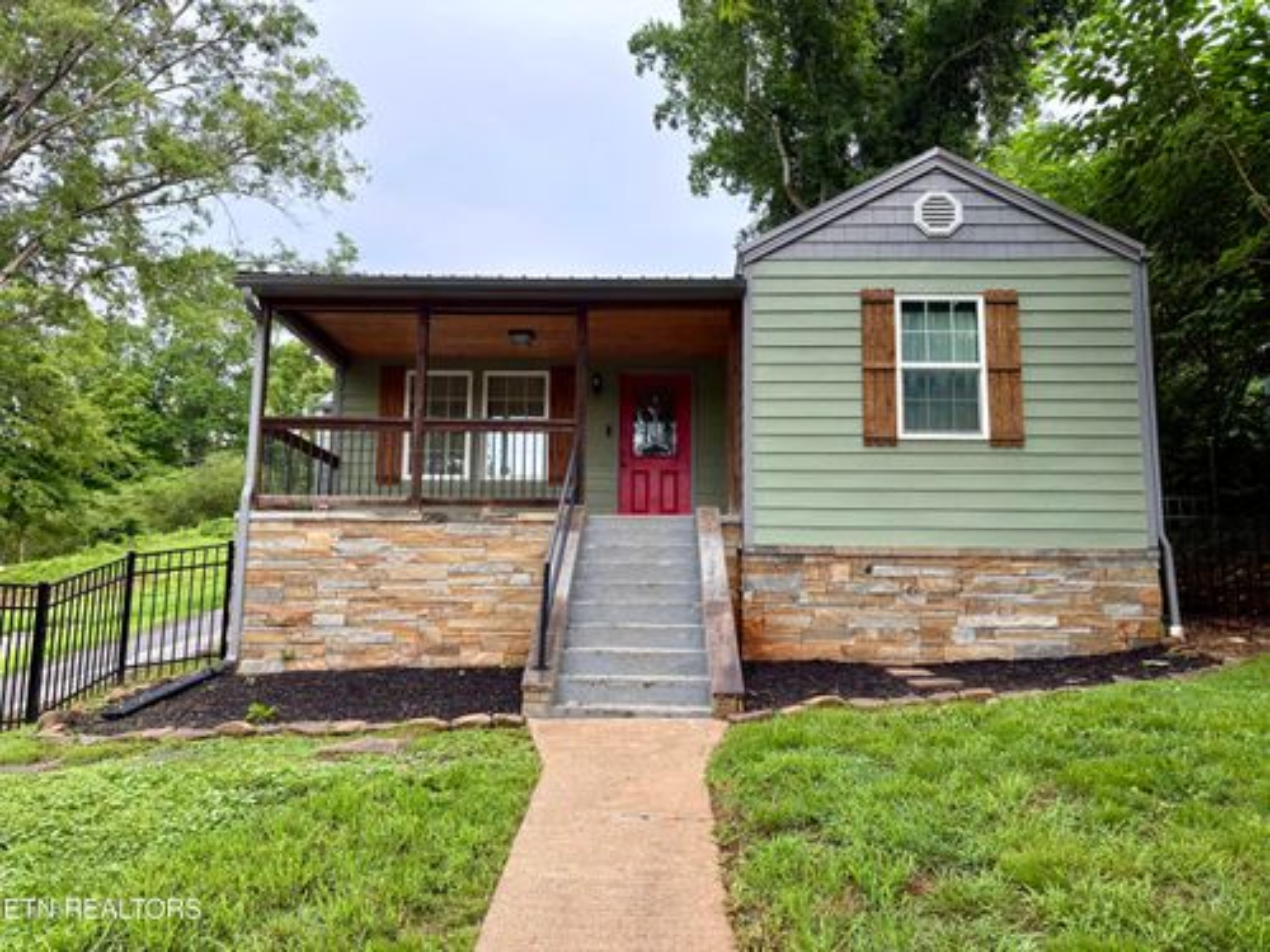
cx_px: 635
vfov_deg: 53.1
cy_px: 476
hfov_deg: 67.3
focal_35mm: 26
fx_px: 954
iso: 50
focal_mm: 5.96
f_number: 1.6
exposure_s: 1/519
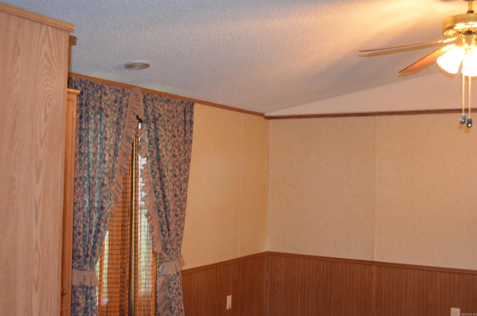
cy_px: 158
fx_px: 575
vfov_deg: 30.7
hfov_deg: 45.0
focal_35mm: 44
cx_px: 238
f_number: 4.5
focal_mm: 29
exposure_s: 1/60
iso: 3200
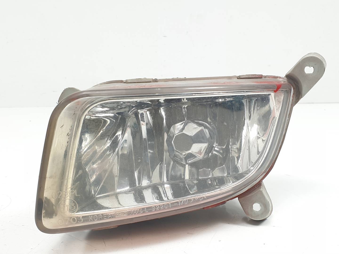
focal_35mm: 26
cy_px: 127
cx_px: 170
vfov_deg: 53.1
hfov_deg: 67.3
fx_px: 255
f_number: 2.4
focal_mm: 4.3
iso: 50
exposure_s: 1/127
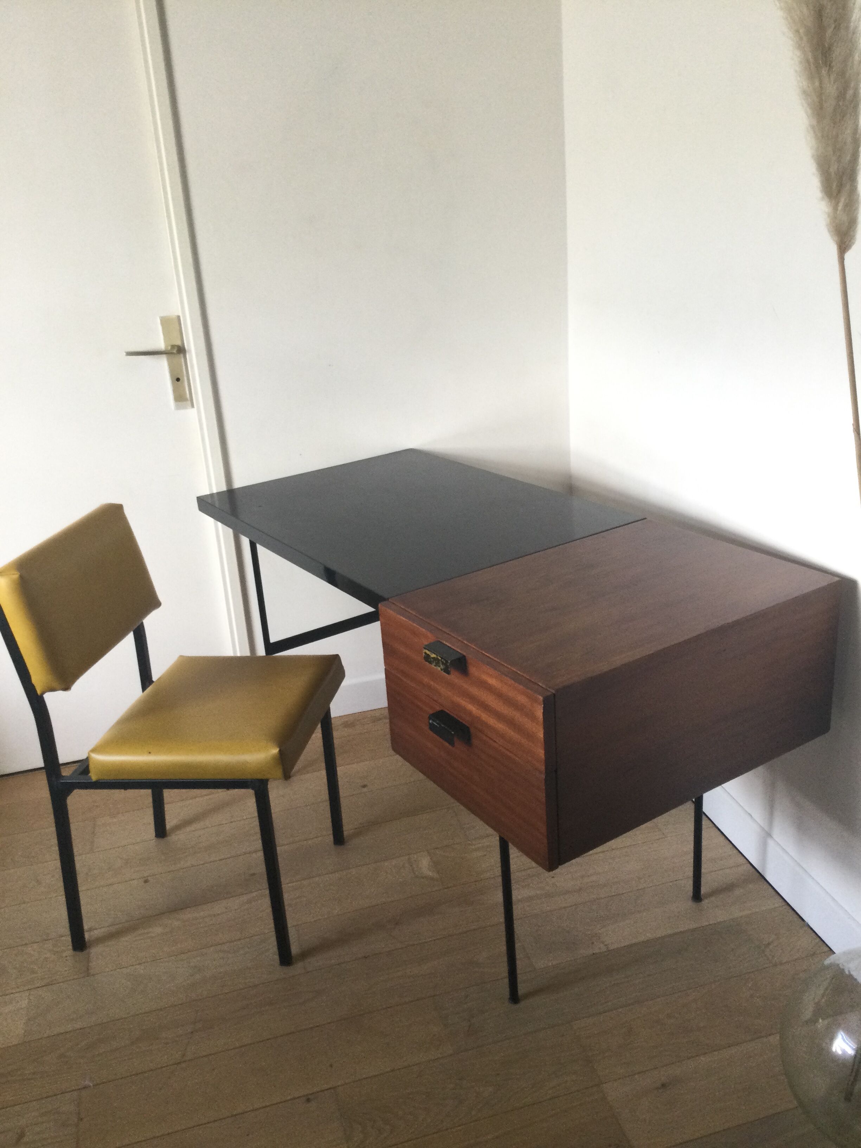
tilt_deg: -18.6
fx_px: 1028
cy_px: 574
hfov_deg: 45.4
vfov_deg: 58.4
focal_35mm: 31
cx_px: 430
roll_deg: +5.2
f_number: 2.4
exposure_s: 1/33
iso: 100
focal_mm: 3.3
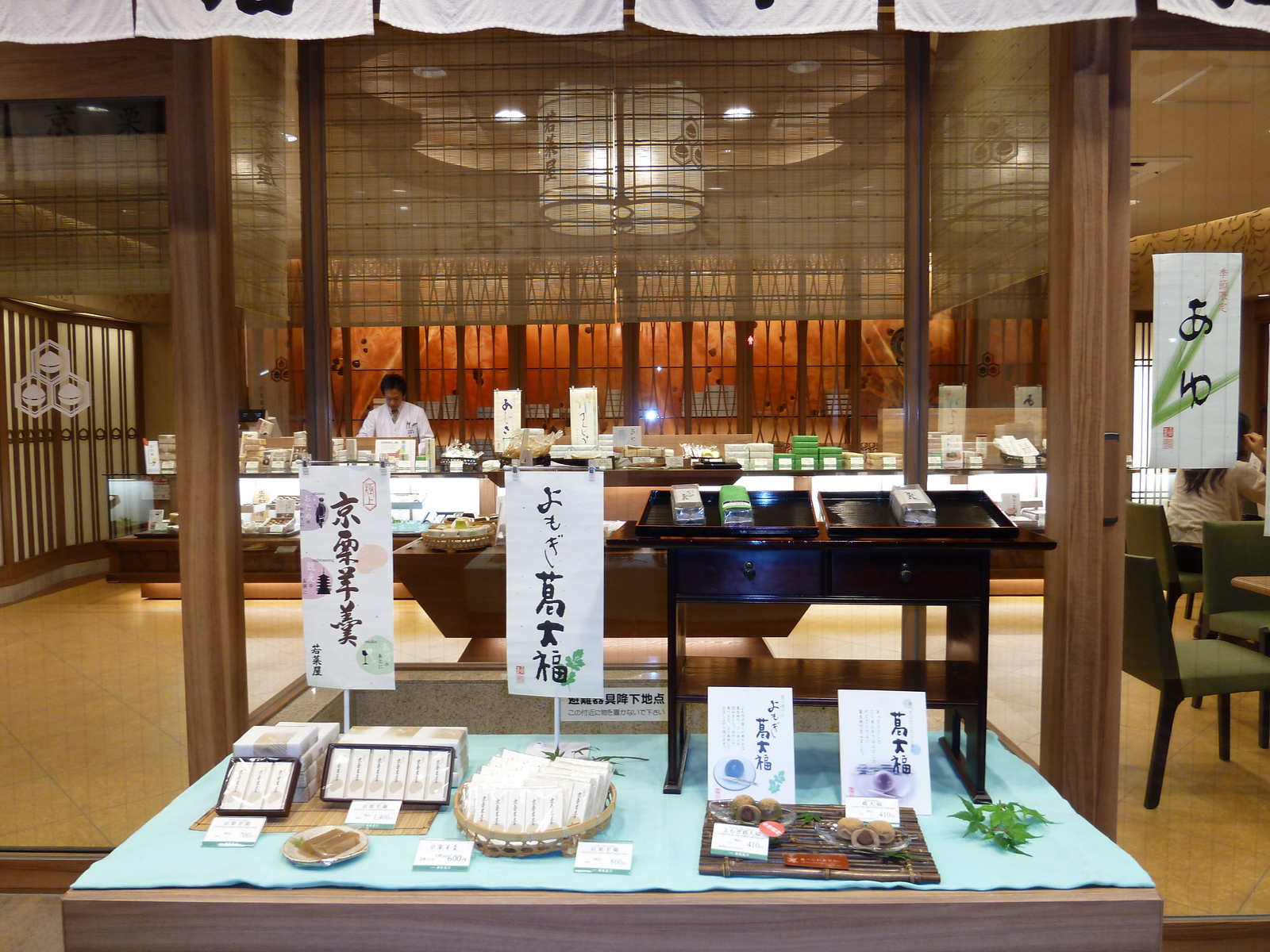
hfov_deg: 69.4
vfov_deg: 54.9
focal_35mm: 25
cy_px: 476
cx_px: 635
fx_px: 917
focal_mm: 4.1
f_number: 3.3
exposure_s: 1/30
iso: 125
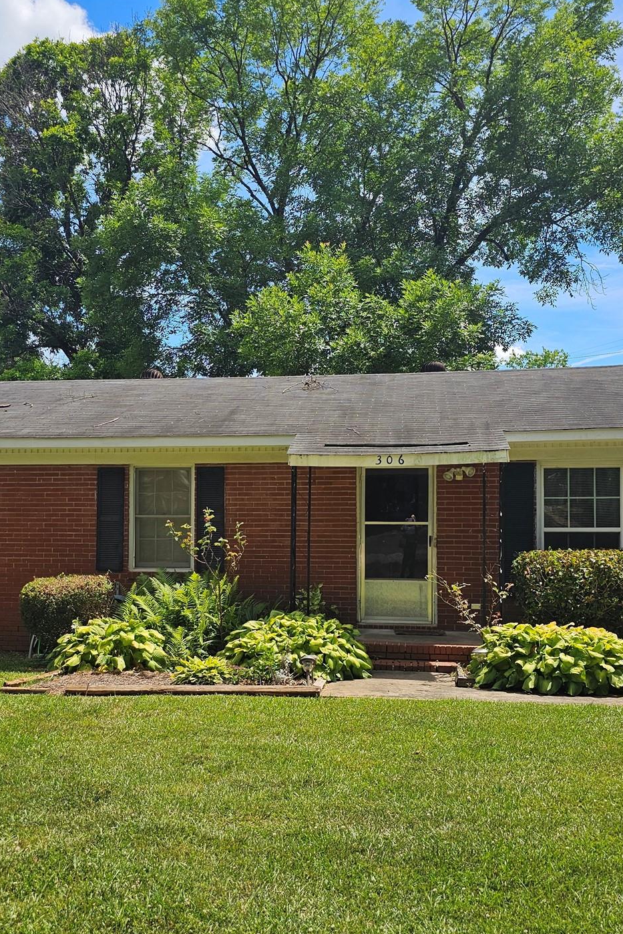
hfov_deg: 37.7
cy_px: 507
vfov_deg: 54.4
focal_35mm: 35
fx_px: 909
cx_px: 244
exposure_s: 1/1120
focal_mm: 6.3
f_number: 1.7
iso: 20
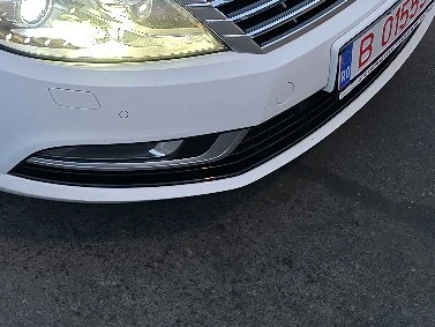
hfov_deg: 29.3
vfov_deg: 22.8
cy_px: -20
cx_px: -15
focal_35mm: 61
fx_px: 767
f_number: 1.7
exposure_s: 1/61.7
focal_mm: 6.3
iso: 160
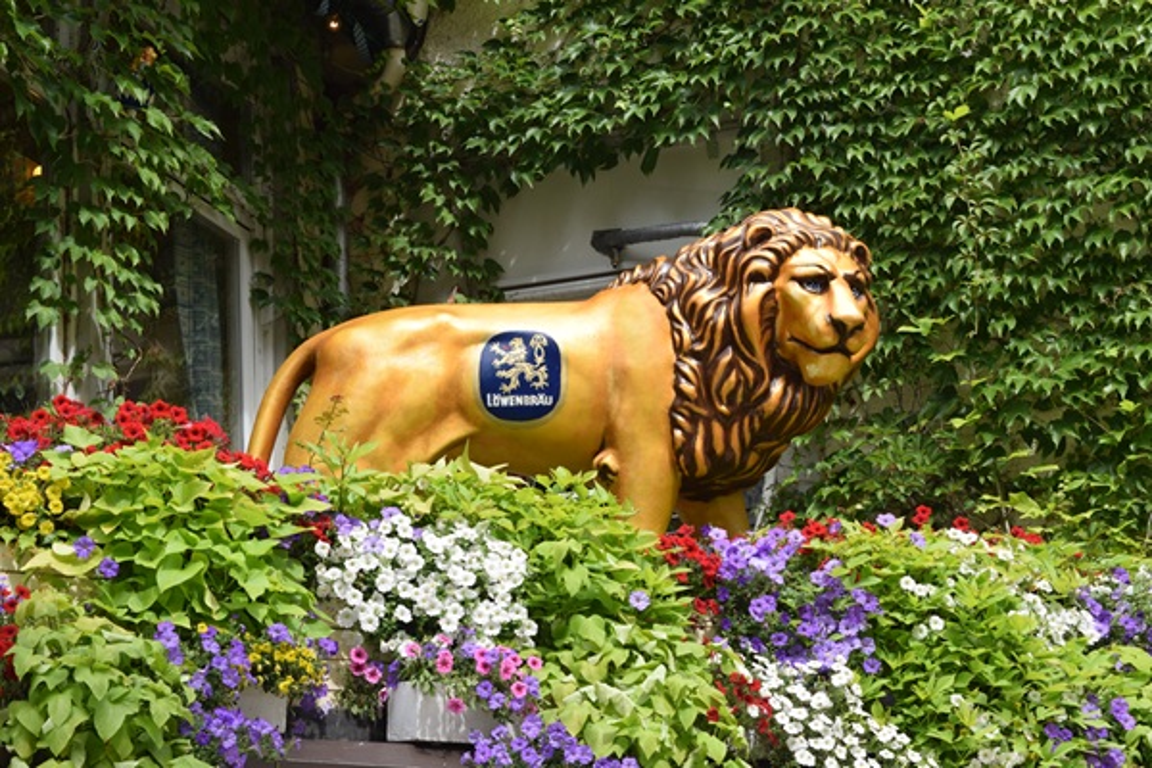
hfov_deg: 24.6
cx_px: 576
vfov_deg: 16.6
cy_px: 384
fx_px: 2640
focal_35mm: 82
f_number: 11
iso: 100
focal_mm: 55
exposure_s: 1/80
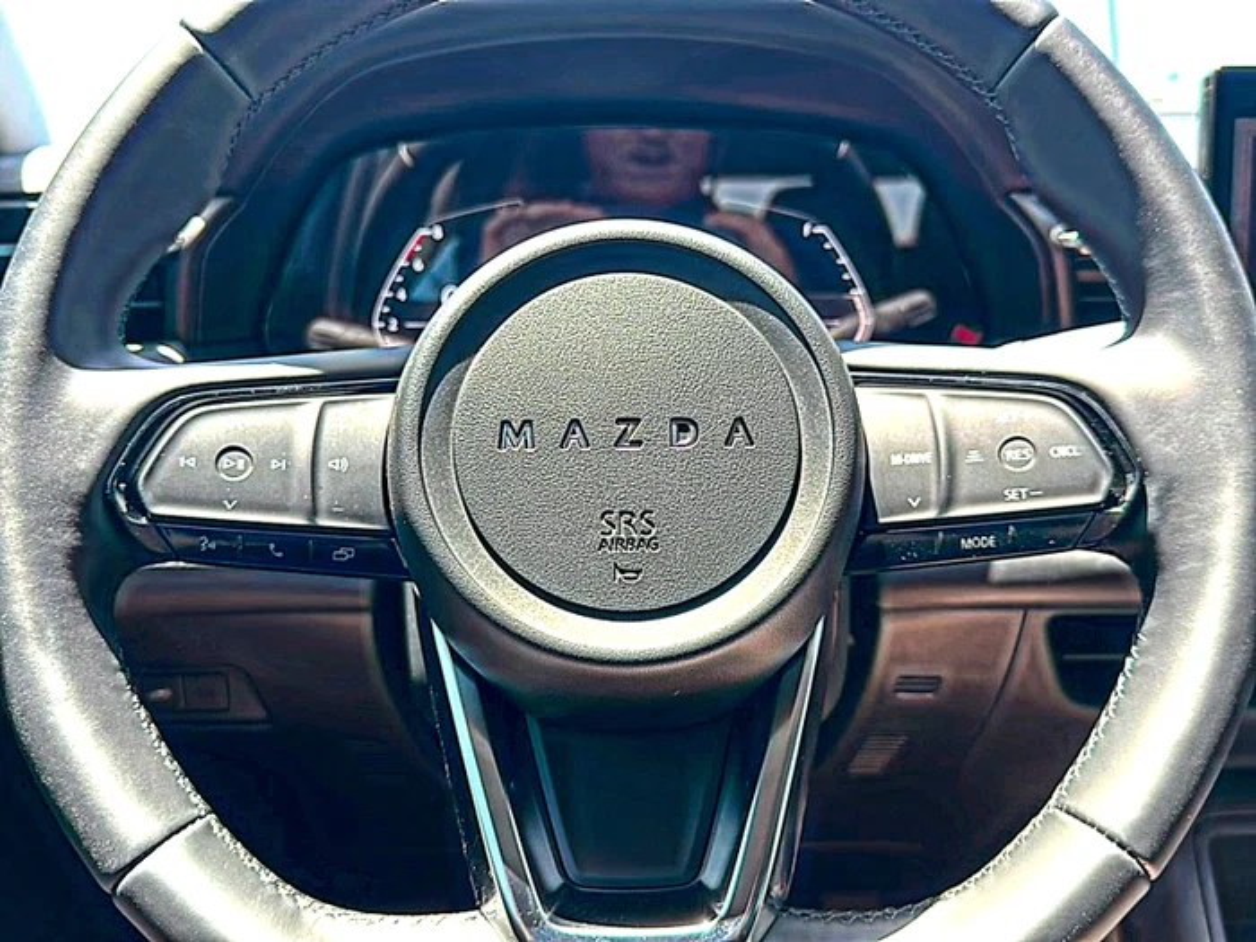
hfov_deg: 69.4
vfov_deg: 54.9
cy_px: 471
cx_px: 628
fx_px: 907
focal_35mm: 25
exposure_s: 1/295
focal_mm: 6.86
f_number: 1.78
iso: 80
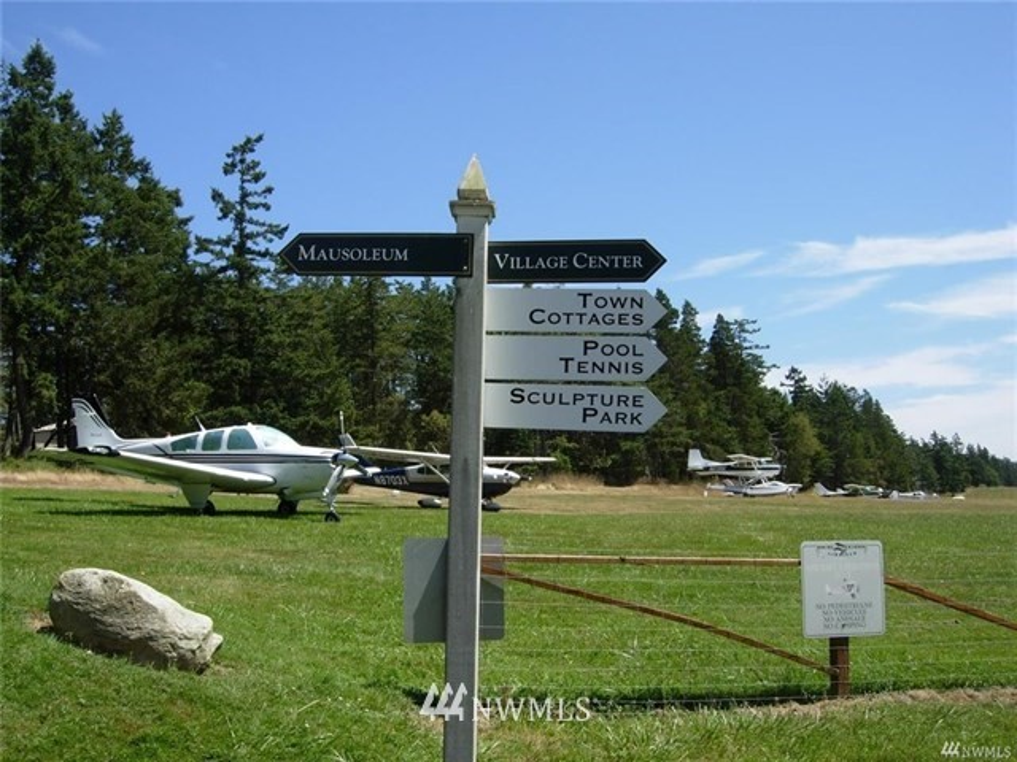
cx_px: 508
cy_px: 381
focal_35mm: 36
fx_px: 1058
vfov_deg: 39.7
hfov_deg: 51.4
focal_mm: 7.5
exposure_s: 1/287
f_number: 6.1
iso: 50
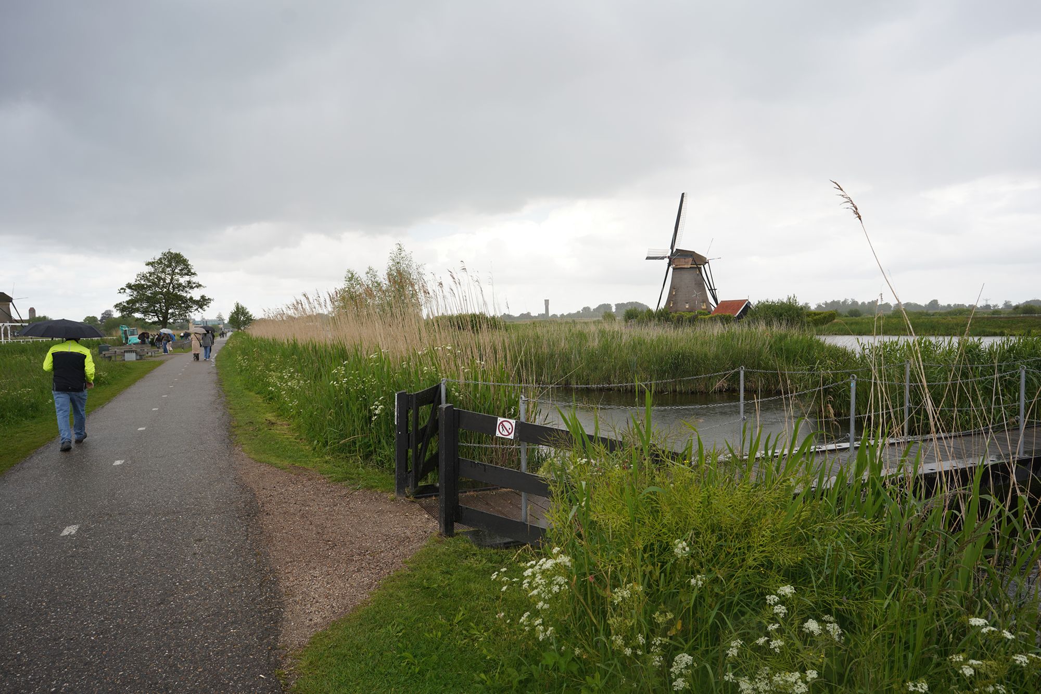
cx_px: 520
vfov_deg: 53.1
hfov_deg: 73.7
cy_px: 347
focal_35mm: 24
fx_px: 694
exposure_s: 1/100
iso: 100
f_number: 5.6
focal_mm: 24
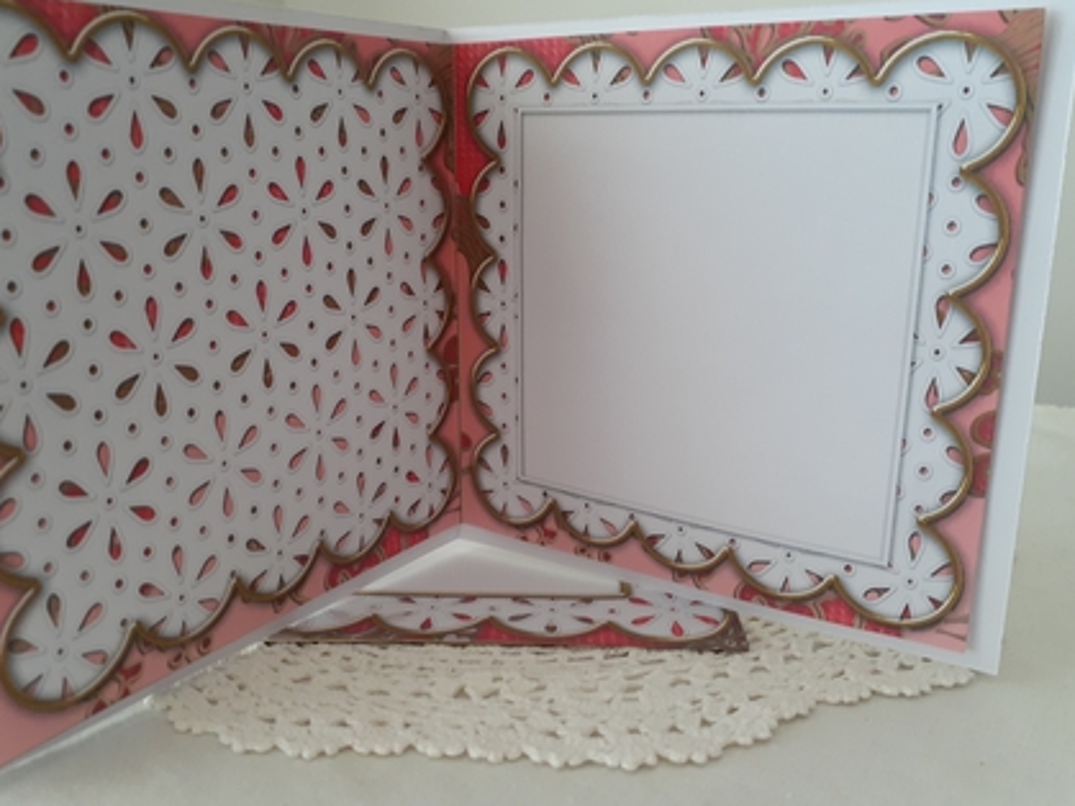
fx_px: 900
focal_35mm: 29
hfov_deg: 61.7
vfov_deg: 48.2
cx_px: 521
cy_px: 391
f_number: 1.9
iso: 160
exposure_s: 1/50
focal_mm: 3.6
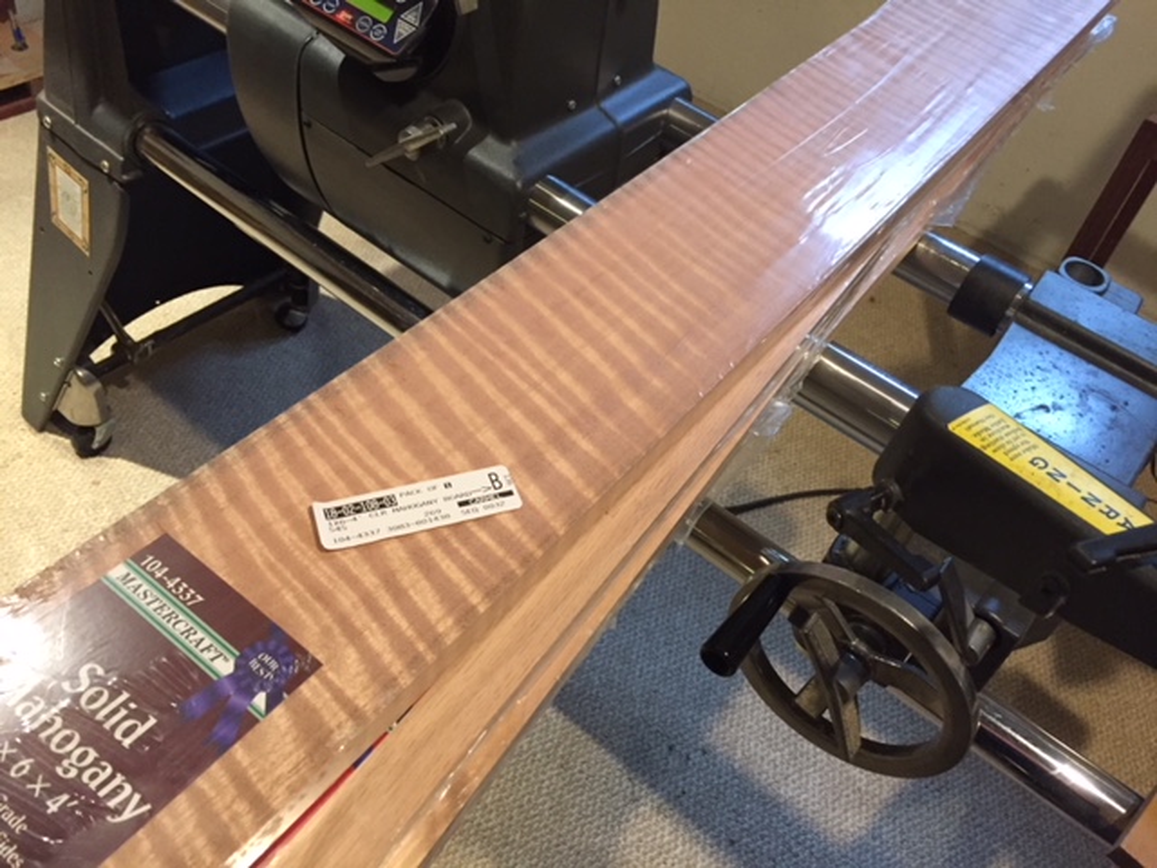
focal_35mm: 29
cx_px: 578
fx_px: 969
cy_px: 434
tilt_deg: -48.0
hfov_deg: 61.7
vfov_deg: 48.2
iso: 250
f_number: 2.2
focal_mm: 4.15
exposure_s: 1/30
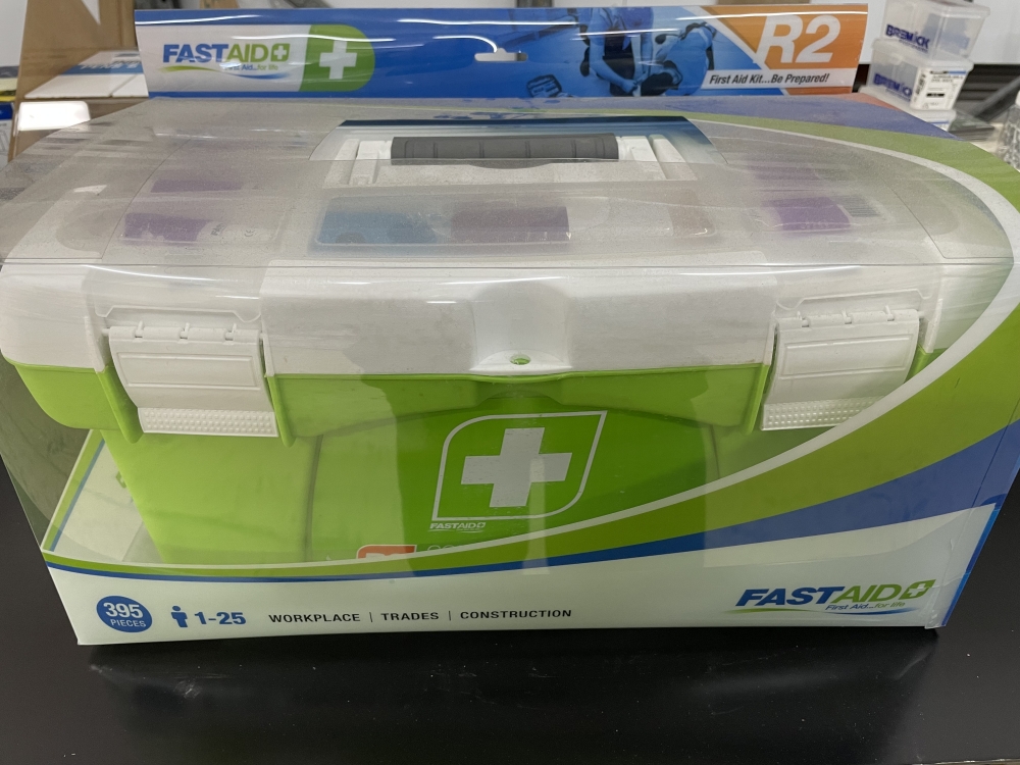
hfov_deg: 67.3
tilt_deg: -33.6
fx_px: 766
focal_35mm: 26
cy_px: 382
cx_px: 510
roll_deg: +1.2
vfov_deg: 53.1
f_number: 1.6
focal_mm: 4.2
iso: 125
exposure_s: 1/50
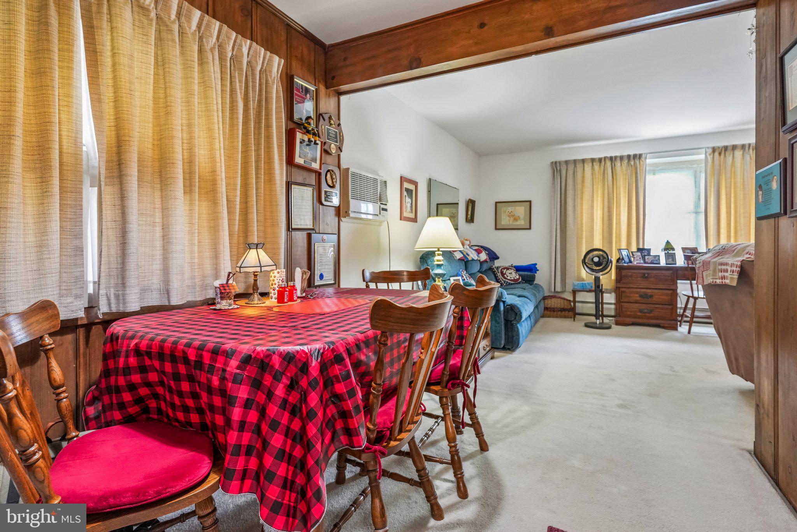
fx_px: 376
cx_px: 398
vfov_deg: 70.4
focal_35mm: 17
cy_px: 266
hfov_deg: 93.3
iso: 3200
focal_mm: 17
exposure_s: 1/60
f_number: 5
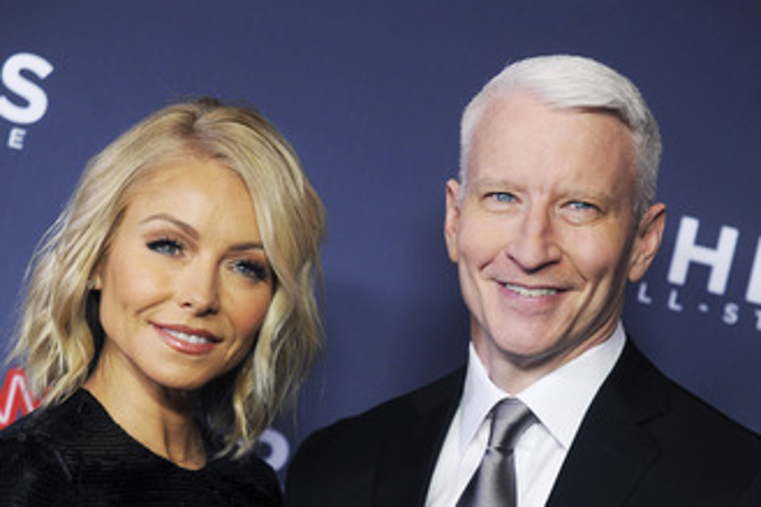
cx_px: 405
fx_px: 2662
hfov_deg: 16.3
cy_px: 326
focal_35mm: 126
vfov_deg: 10.9
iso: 1600
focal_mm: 92
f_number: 2.8
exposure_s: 1/125
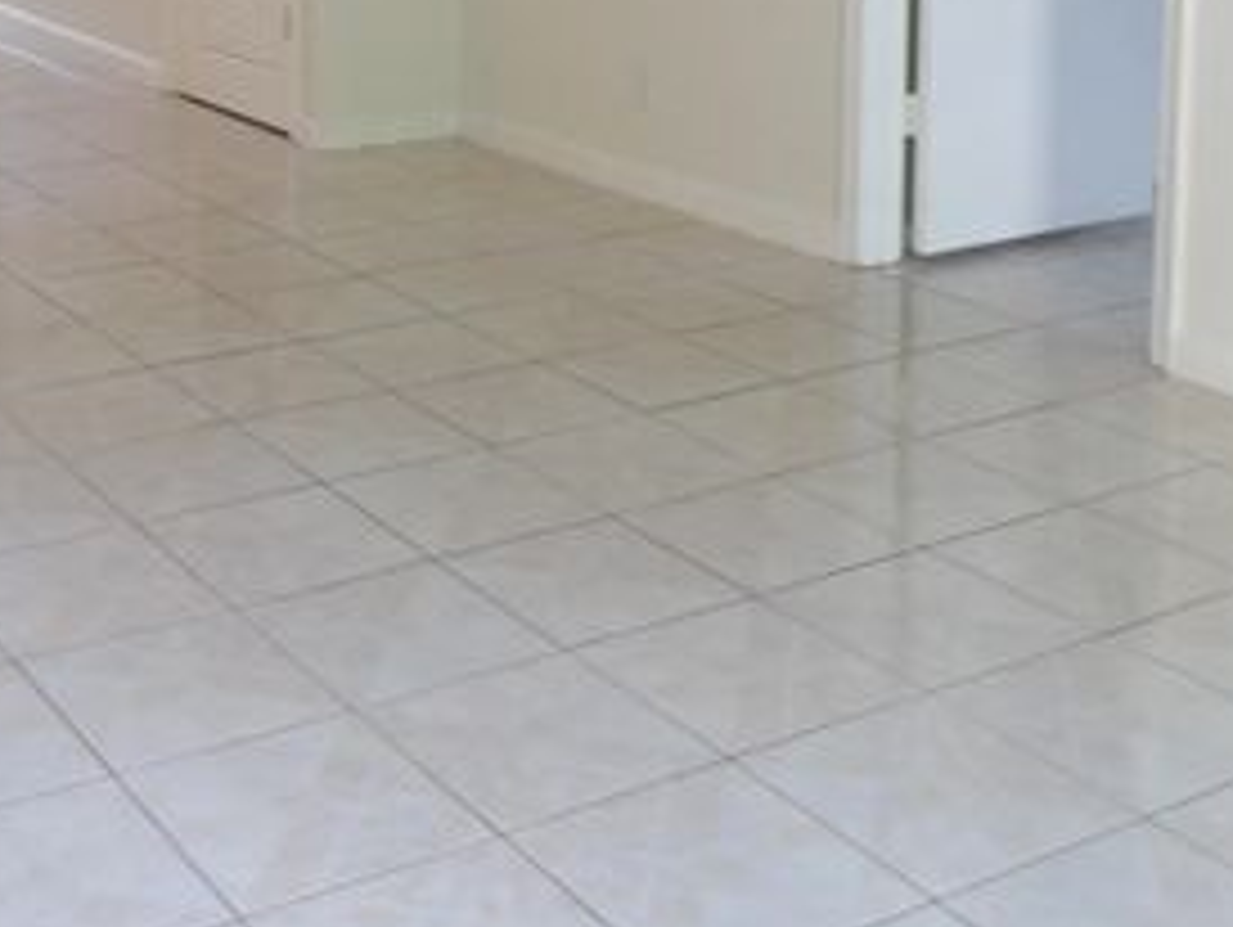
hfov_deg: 33.5
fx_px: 1996
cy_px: -104
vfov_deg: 24.3
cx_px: 288
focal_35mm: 56
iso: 147
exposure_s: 1/33
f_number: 2.8
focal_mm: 4.3
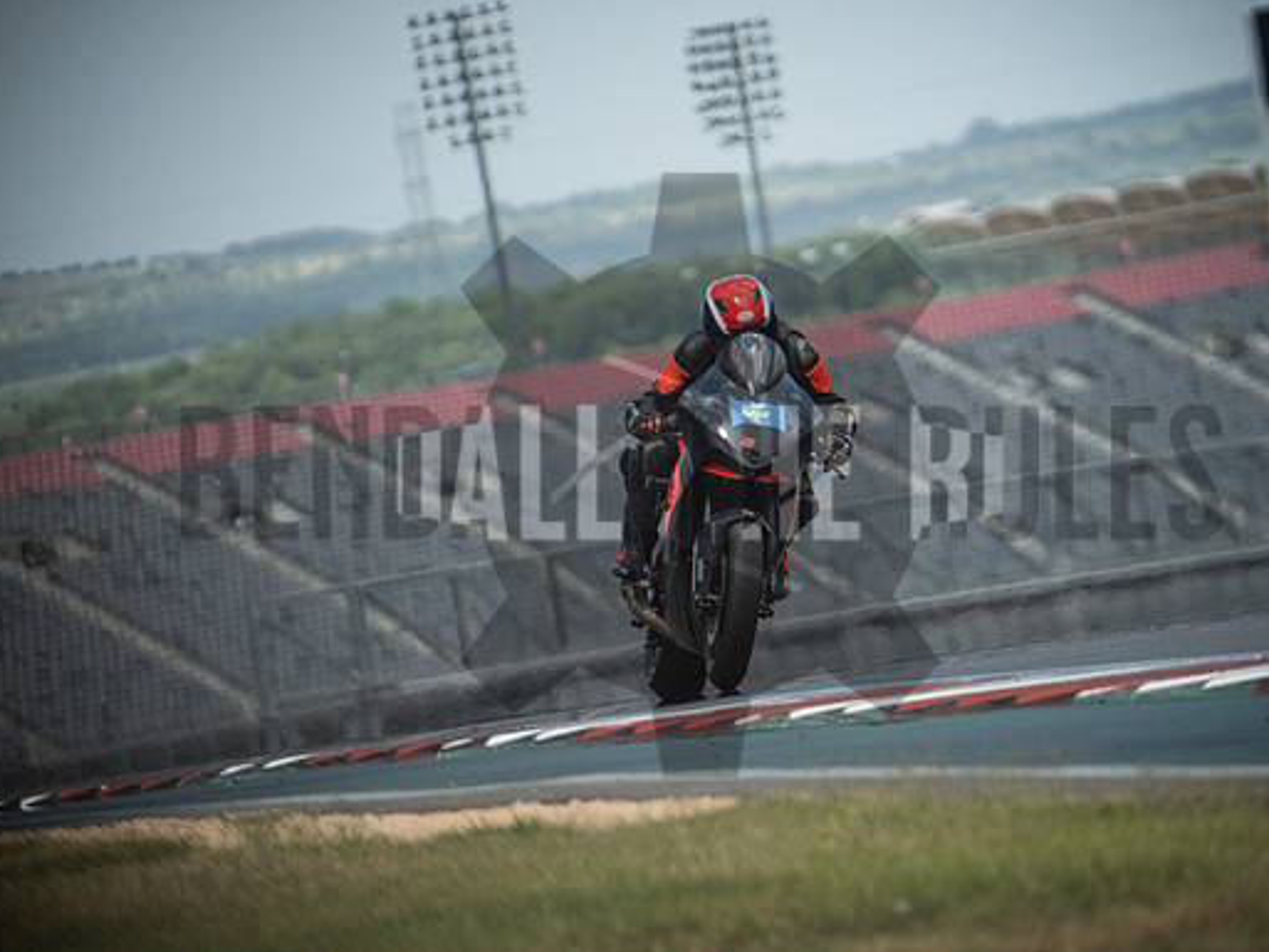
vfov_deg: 2.3
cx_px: 700
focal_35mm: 652
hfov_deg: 3.0
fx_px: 23907
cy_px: 476
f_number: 5.6
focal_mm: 400
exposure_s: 1/2500
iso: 1600
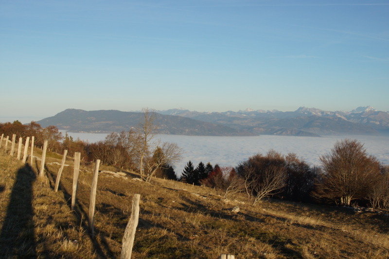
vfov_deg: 31.9
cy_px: 130
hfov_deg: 46.4
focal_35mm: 42
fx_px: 454
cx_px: 194
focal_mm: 28
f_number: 5.6
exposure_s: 1/1000
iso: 200
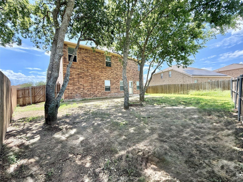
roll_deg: +1.7
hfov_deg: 102.1
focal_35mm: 14
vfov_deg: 85.7
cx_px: 122
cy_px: 91
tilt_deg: +0.7
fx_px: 98
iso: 64
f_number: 2.2
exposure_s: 1/424
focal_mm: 2.22
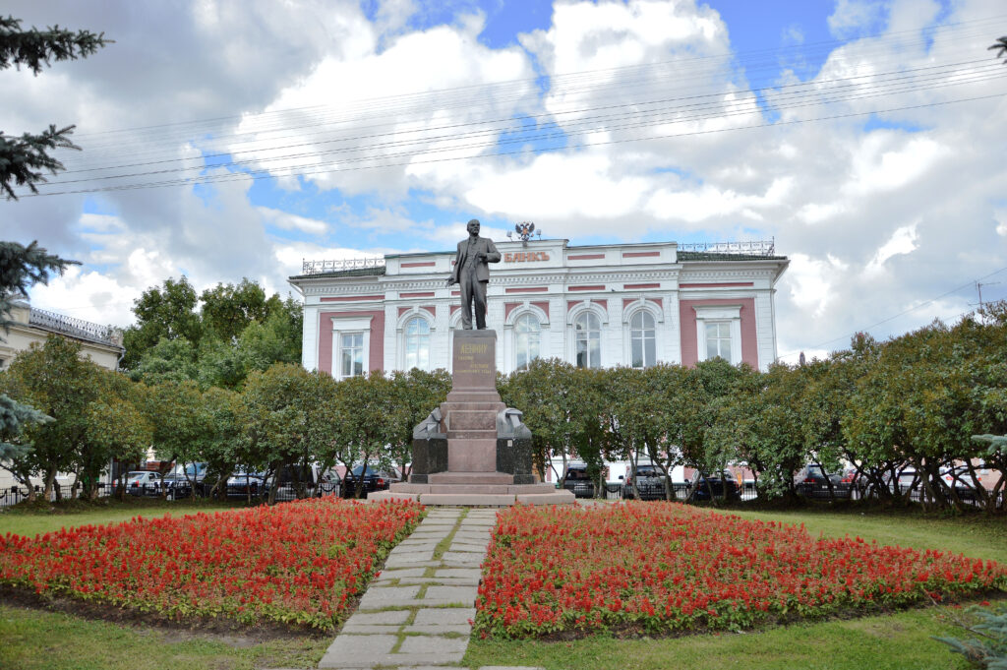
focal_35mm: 27
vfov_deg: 47.9
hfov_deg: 67.4
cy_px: 335
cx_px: 504
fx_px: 755
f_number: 3.5
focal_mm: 18
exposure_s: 1/400
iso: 100
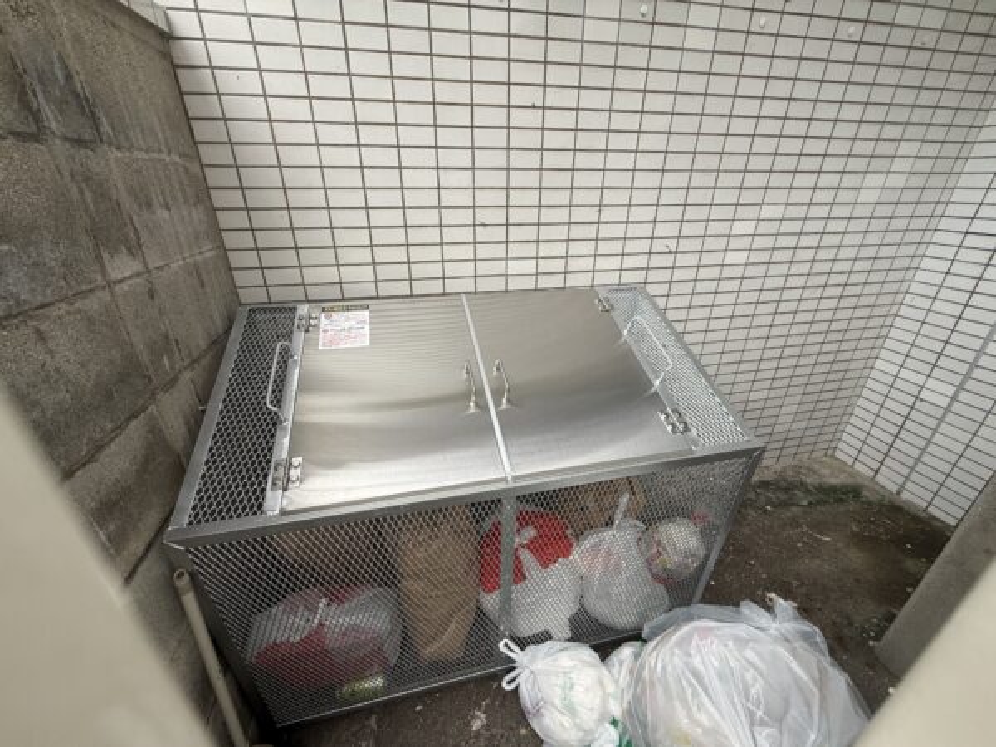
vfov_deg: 85.7
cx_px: 498
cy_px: 374
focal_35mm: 14
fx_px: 403
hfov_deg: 102.1
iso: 50
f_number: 2.2
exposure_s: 1/185
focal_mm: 2.22
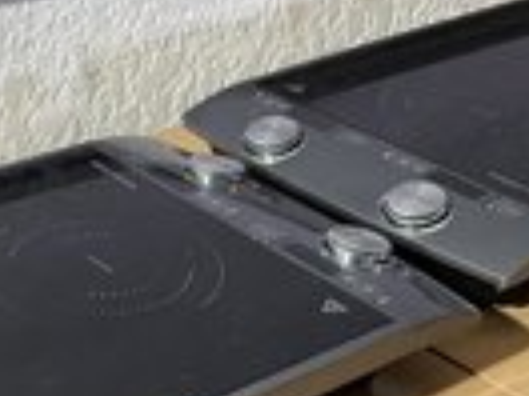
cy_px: 344
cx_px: 84
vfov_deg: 18.4
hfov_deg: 24.2
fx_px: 1207
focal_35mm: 79
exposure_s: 1/60
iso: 500
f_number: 1.6
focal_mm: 4.2
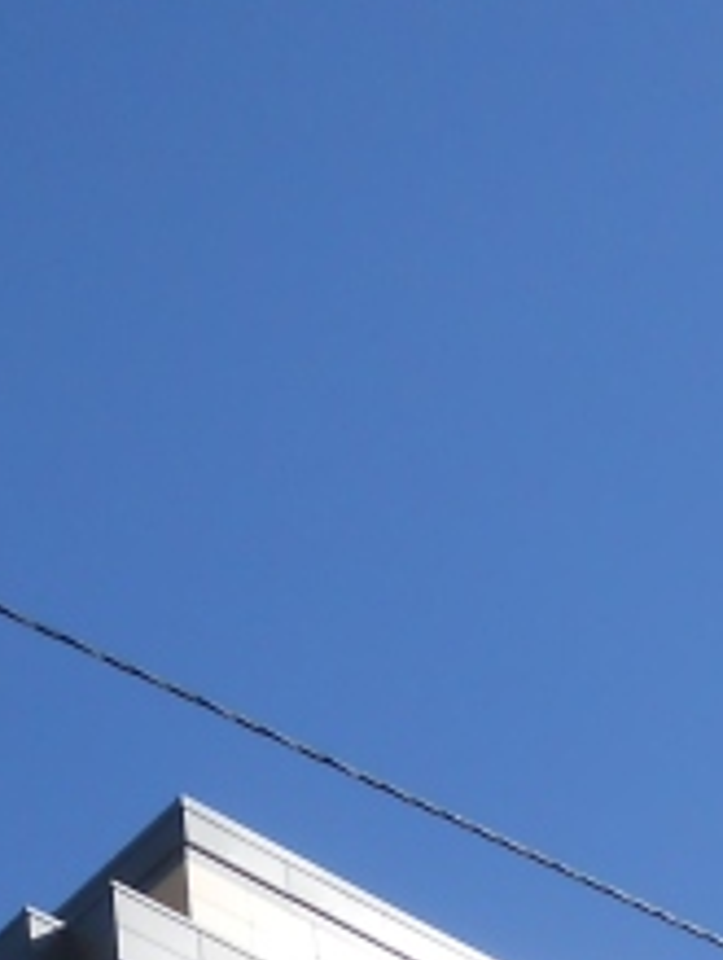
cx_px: 61
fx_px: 3887
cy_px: 1973
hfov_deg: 10.6
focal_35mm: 140
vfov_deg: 12.3
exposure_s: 1/1000
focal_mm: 5.3
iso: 80
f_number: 3.8
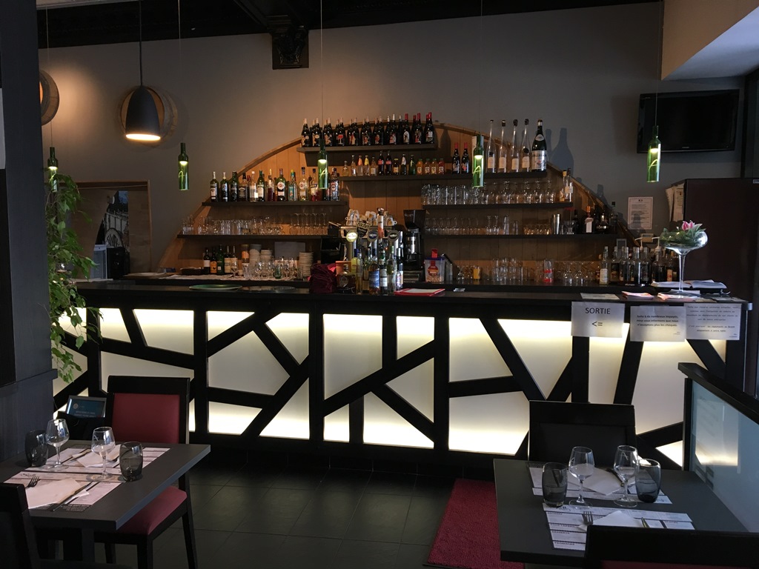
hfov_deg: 61.7
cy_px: 284
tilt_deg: -3.5
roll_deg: -0.4
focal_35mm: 29
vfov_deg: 48.2
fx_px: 636
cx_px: 380
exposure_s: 1/33
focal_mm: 4.15
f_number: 2.2
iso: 125
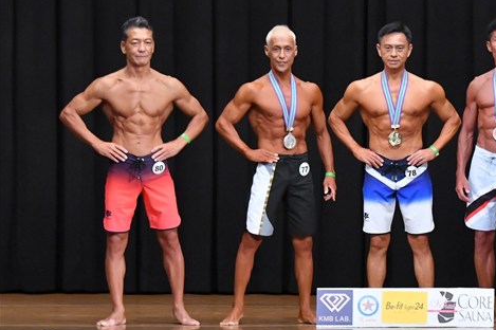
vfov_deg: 5.6
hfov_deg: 8.5
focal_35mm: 243
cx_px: 409
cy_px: 168
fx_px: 3346
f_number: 5.6
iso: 8000
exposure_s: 1/400
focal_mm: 98
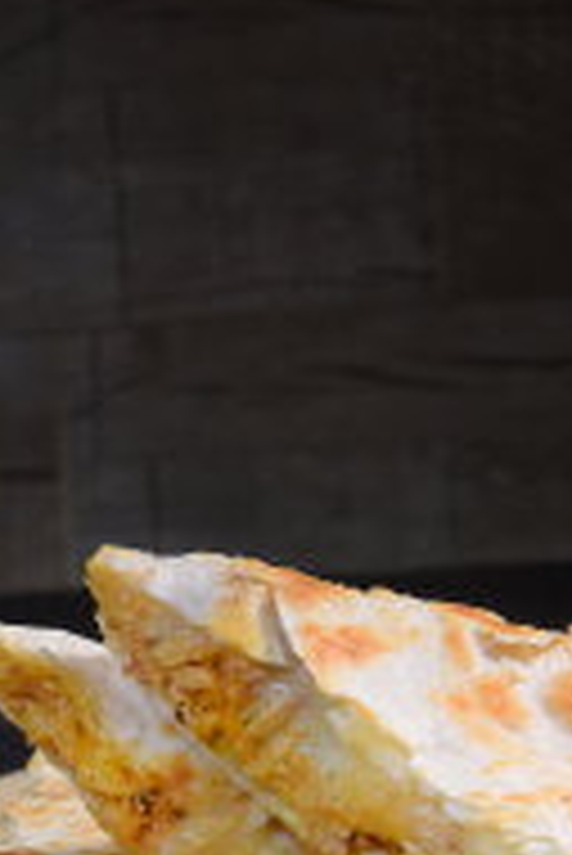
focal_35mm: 113
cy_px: 590
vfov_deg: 18.0
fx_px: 2688
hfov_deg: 12.1
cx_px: 124
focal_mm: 35
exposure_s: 1/80
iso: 1000
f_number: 10
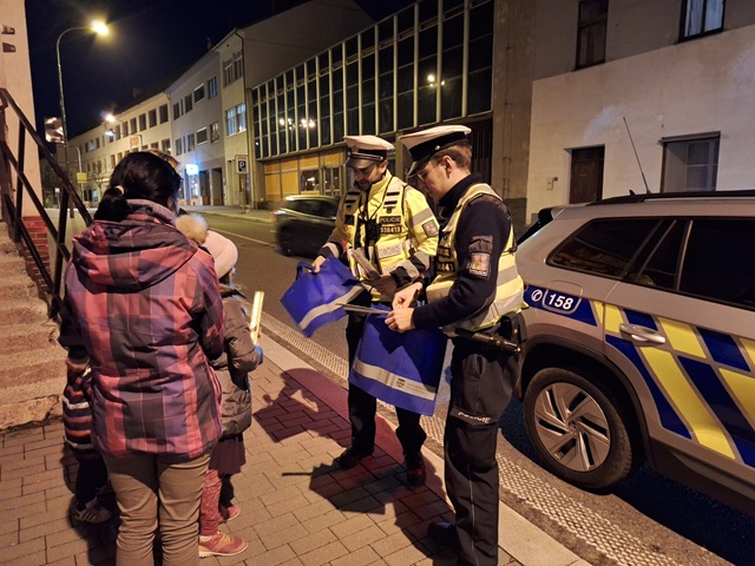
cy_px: 283
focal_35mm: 23
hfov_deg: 73.9
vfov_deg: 58.9
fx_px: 502
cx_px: 378
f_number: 1.8
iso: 1250
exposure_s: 1/20
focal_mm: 5.54
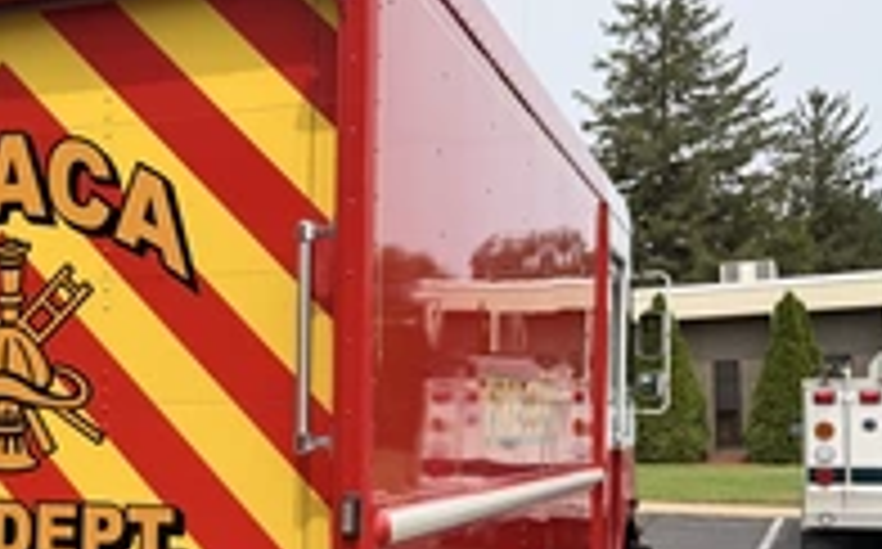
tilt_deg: -2.9
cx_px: 176
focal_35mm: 52
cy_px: 418
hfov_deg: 37.5
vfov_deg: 24.5
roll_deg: -0.4
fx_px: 1249
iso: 80
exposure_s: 1/3021
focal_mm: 6.76
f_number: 1.78
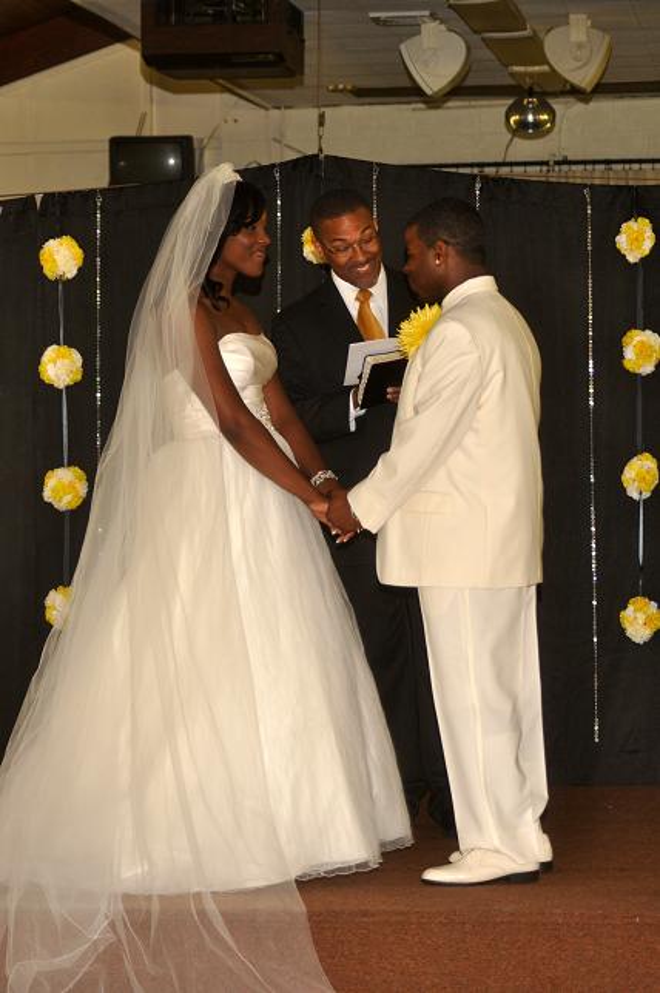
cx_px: 330
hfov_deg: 13.0
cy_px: 496
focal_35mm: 105
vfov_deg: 19.5
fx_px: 2894
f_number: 5
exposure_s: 1/60
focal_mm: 70
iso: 500
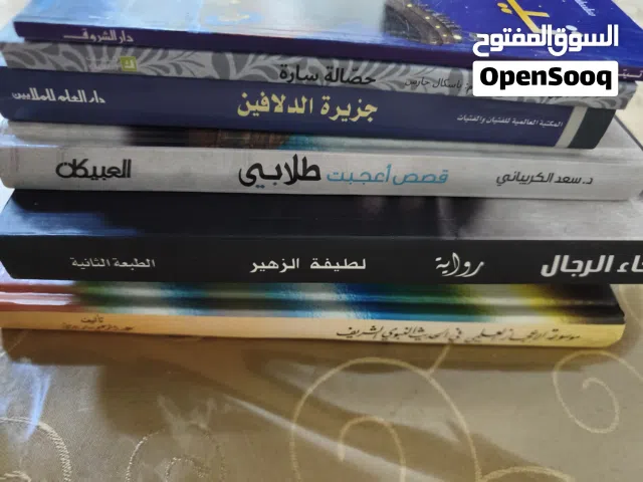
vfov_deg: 58.9
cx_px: 322
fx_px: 427
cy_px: 241
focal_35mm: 23
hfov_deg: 73.9
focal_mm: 6.06
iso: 2500
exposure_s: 1/16.7
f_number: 1.7
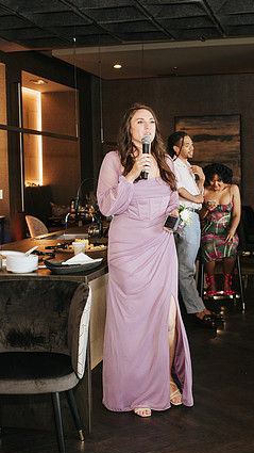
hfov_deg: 20.4
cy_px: 239
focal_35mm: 59
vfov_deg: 35.4
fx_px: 707
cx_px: 144
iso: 1000
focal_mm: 35
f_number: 3.5
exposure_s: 1/160
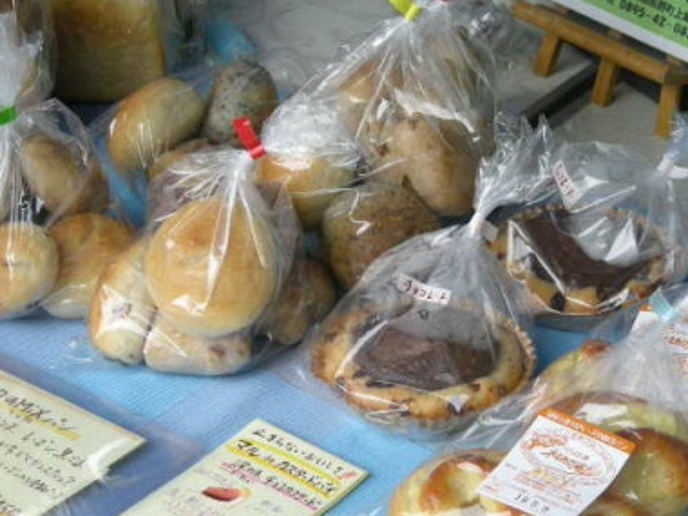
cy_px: 231
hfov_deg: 19.6
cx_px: 402
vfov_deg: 14.8
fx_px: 1988
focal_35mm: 100
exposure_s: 1/59.8
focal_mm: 12.3
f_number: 3.9
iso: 131
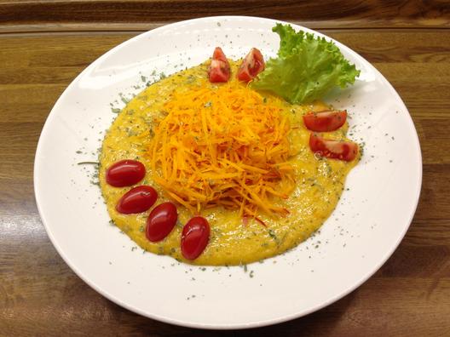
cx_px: 225
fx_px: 429
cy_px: 168
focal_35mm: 33
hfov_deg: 55.4
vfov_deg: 42.9
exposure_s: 1/25
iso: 50
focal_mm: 4.12
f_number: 2.4
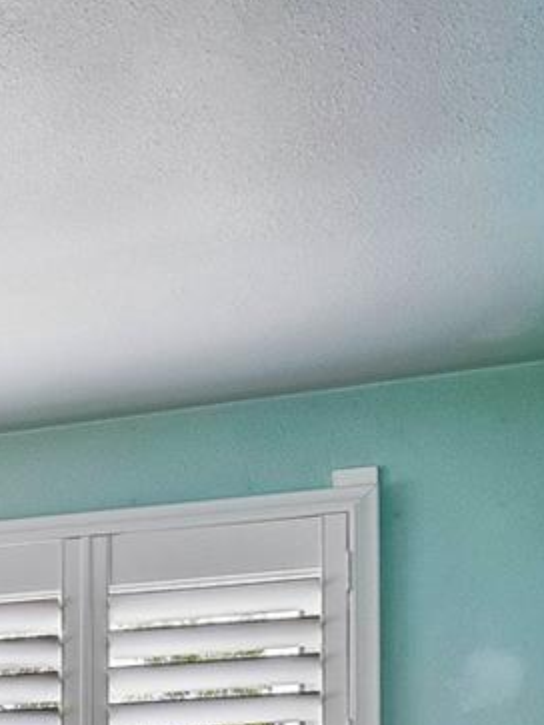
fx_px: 1510
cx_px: -40
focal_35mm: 72
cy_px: 1019
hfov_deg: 19.6
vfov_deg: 23.0
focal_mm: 17
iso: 400
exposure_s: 1/60
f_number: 10
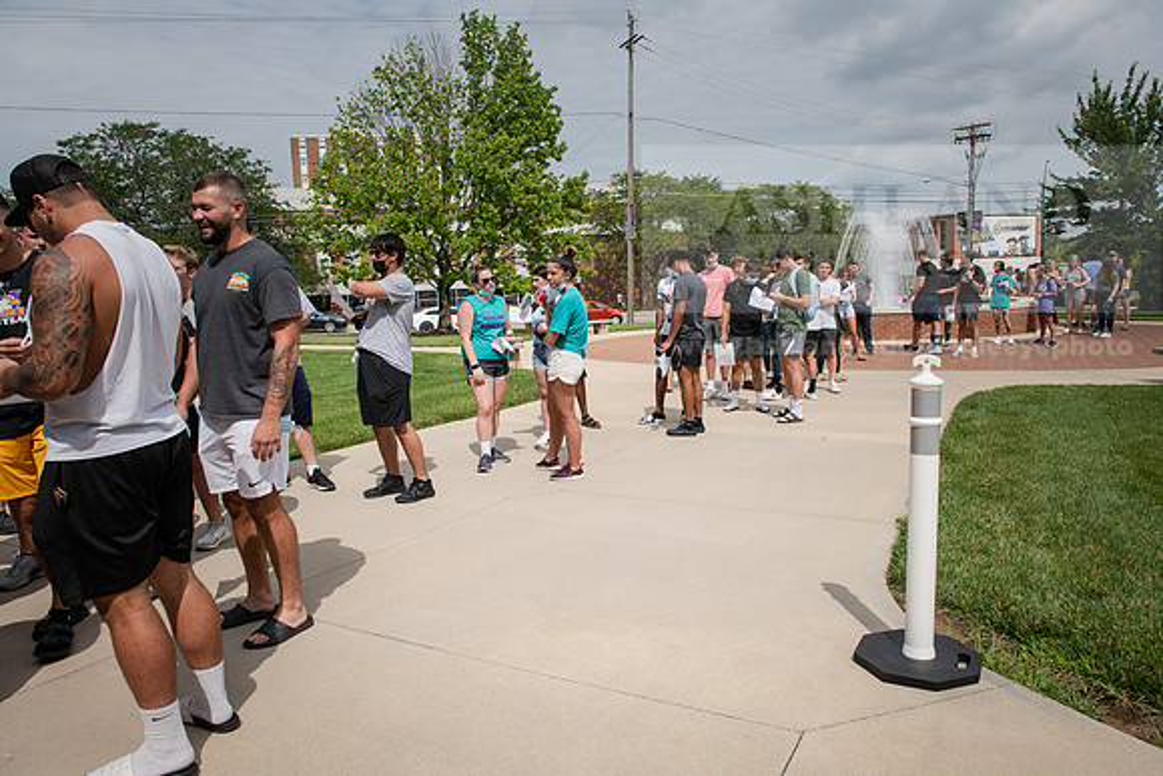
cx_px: 582
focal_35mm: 24
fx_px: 775
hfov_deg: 73.7
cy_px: 388
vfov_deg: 53.2
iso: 125
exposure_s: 1/500
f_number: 7.1
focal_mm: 24
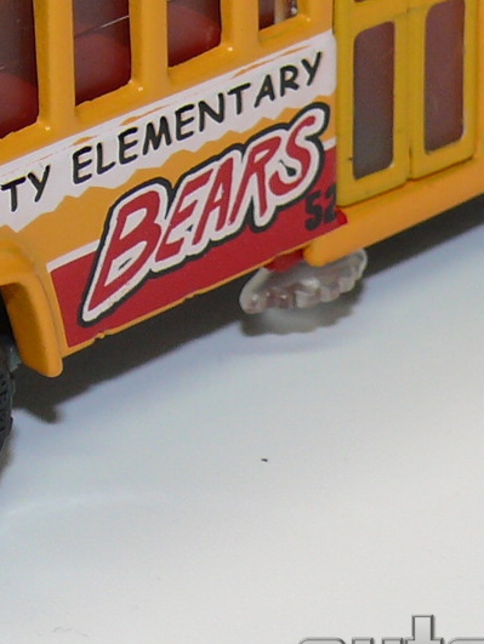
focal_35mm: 268
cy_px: 49
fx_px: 4990
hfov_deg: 5.5
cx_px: 17
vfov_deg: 7.4
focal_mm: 12.5
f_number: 4
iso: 100
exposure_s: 1/30
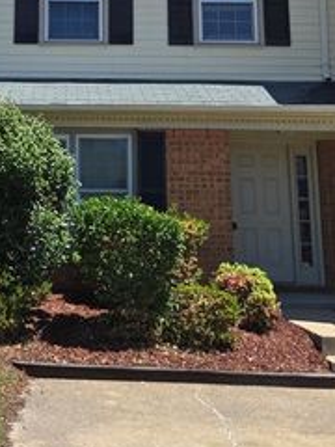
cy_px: 36
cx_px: 41
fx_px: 826
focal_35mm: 64
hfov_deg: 22.4
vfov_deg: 28.9
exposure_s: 1/1700
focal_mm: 5.4
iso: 25
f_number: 1.8
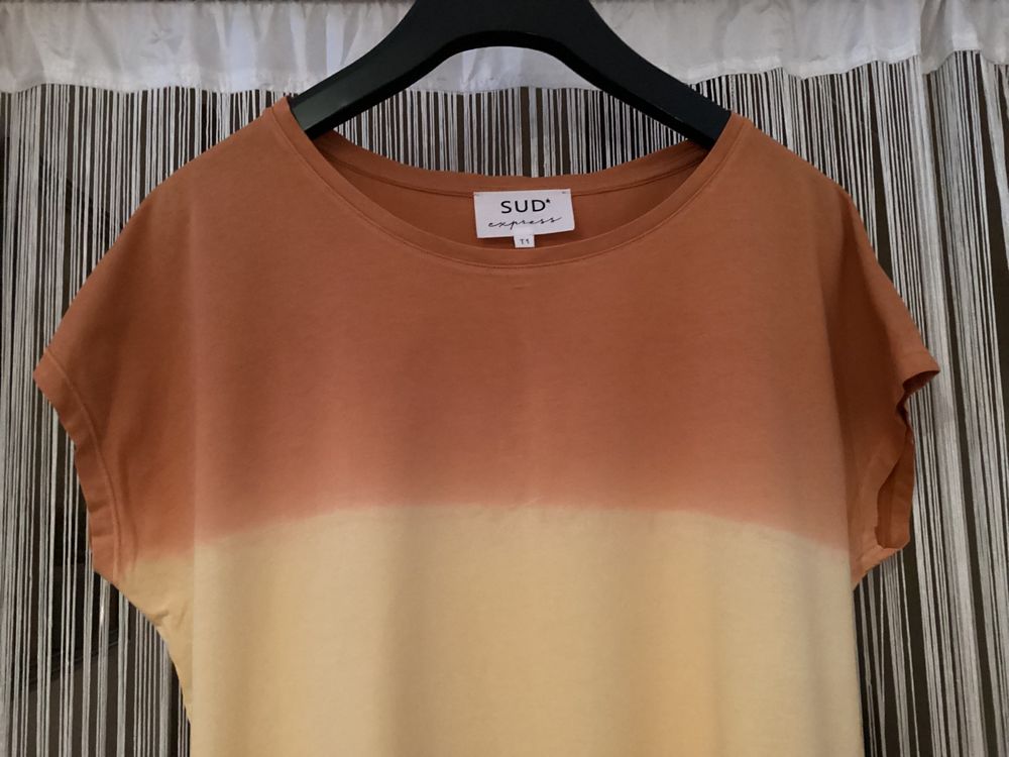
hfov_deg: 58.4
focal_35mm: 31
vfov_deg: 45.4
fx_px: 904
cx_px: 504
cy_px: 378
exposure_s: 1/17
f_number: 2.4
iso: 640
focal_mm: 3.3
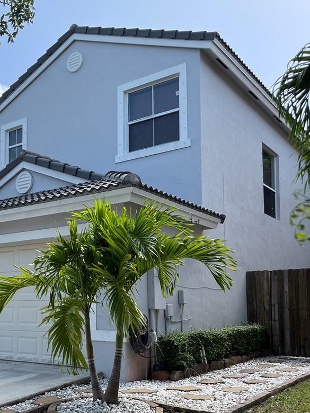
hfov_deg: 35.1
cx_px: 76
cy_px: 265
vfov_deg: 46.3
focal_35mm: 40
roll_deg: +0.4
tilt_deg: +4.3
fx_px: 478
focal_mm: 5.1
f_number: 1.6
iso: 50
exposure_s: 1/2083
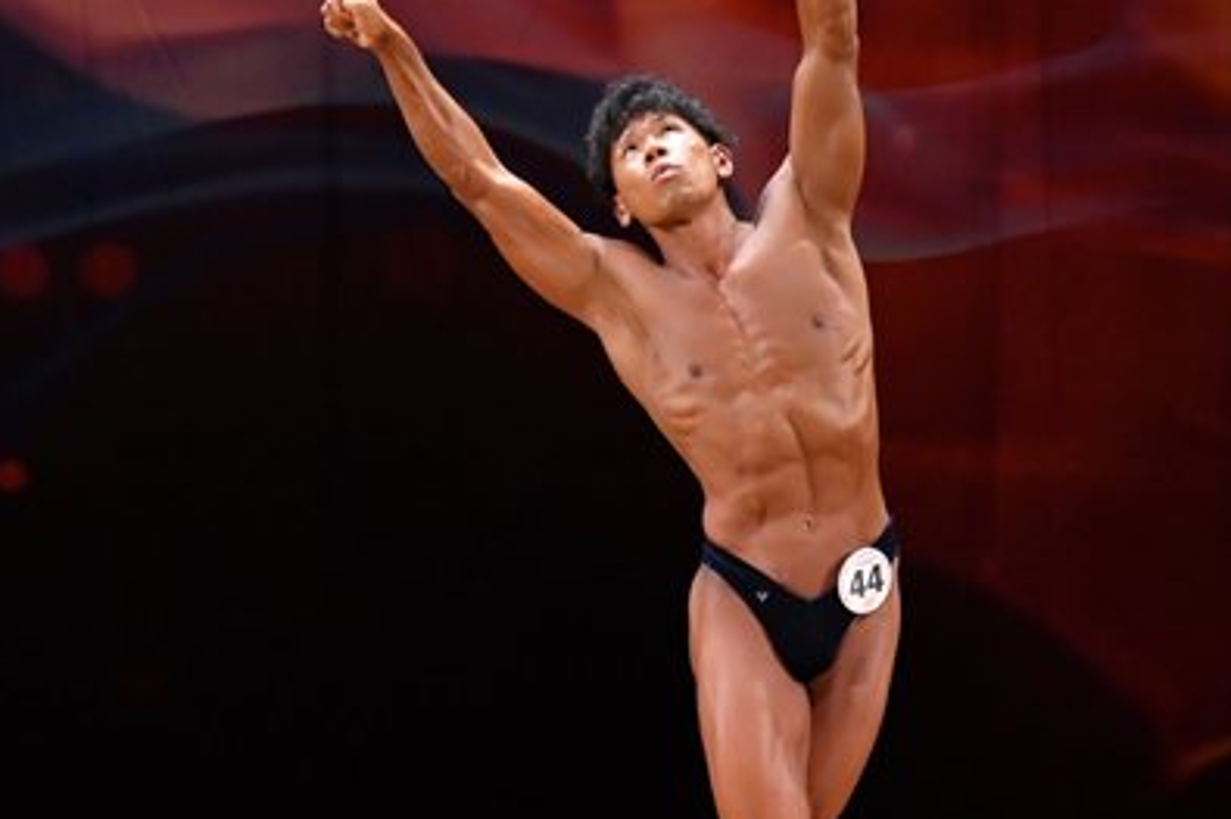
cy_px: 489
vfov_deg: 3.5
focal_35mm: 396
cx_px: 678
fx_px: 13535
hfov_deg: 5.2
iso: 4000
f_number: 5.6
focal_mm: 135
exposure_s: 1/400
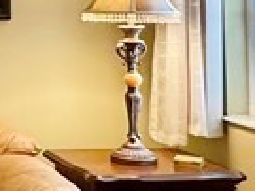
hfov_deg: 15.2
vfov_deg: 13.6
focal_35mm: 106
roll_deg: +1.2
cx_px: -244
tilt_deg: +1.0
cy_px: -23
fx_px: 780
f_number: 2.2
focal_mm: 2.22
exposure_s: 1/60
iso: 500
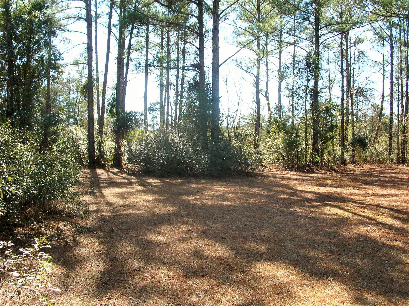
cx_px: 204
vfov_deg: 39.6
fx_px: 425
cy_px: 153
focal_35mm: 36
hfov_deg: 51.4
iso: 50
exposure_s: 1/126
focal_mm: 6
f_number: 3.7
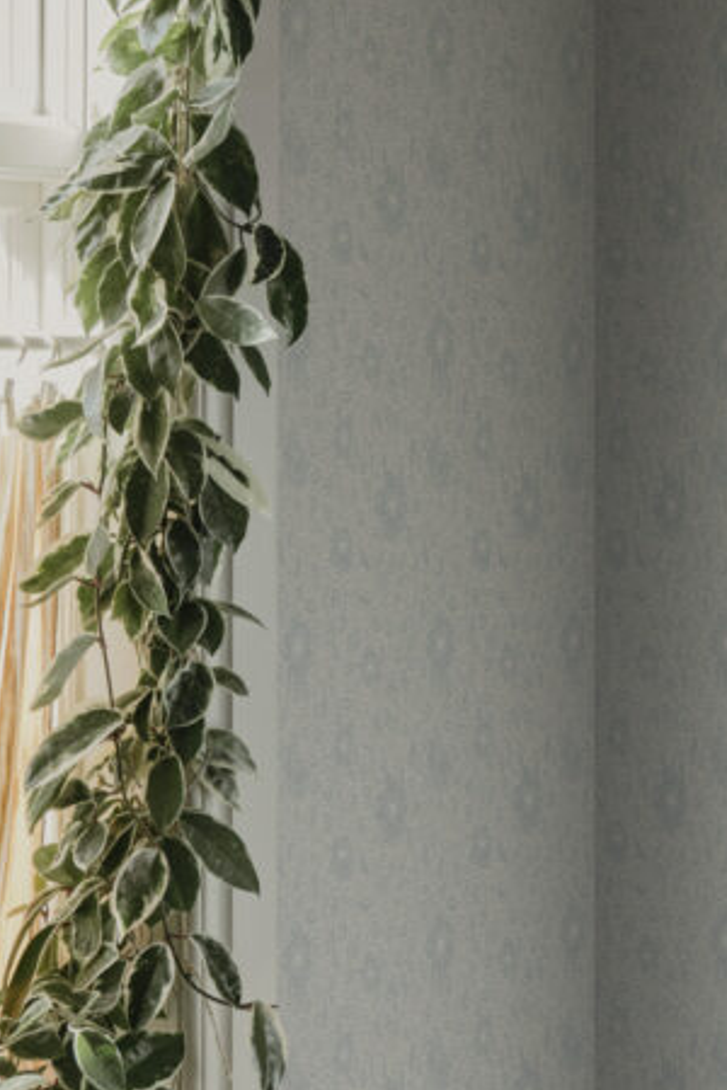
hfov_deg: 14.4
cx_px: 688
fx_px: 2847
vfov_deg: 21.6
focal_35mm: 94
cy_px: 383
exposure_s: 1/100
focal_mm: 47
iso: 640
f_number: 5.6
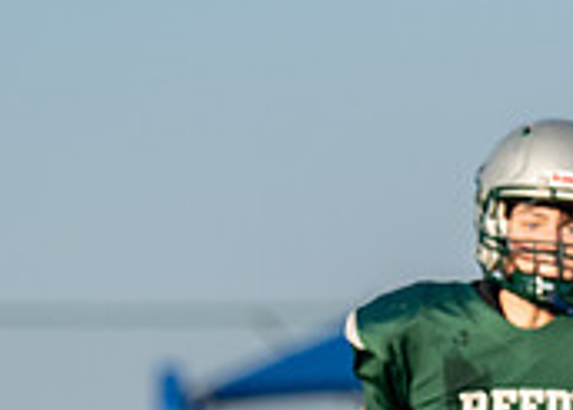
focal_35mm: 798
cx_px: 1161
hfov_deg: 2.5
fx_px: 12991
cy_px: 519
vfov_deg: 1.8
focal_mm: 137
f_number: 2.8
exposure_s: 1/2500
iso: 200
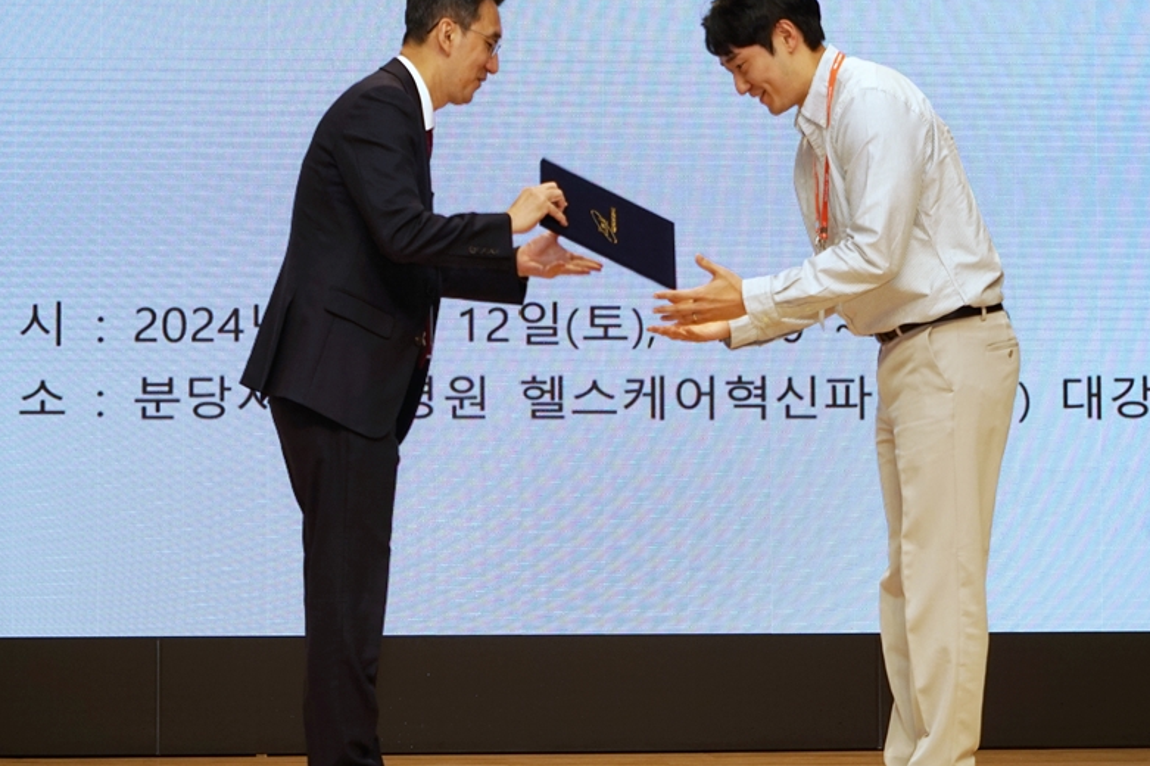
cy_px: 305
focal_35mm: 103
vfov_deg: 13.3
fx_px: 3289
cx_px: 630
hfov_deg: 19.8
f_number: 5.6
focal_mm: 67
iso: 320
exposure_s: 1/160
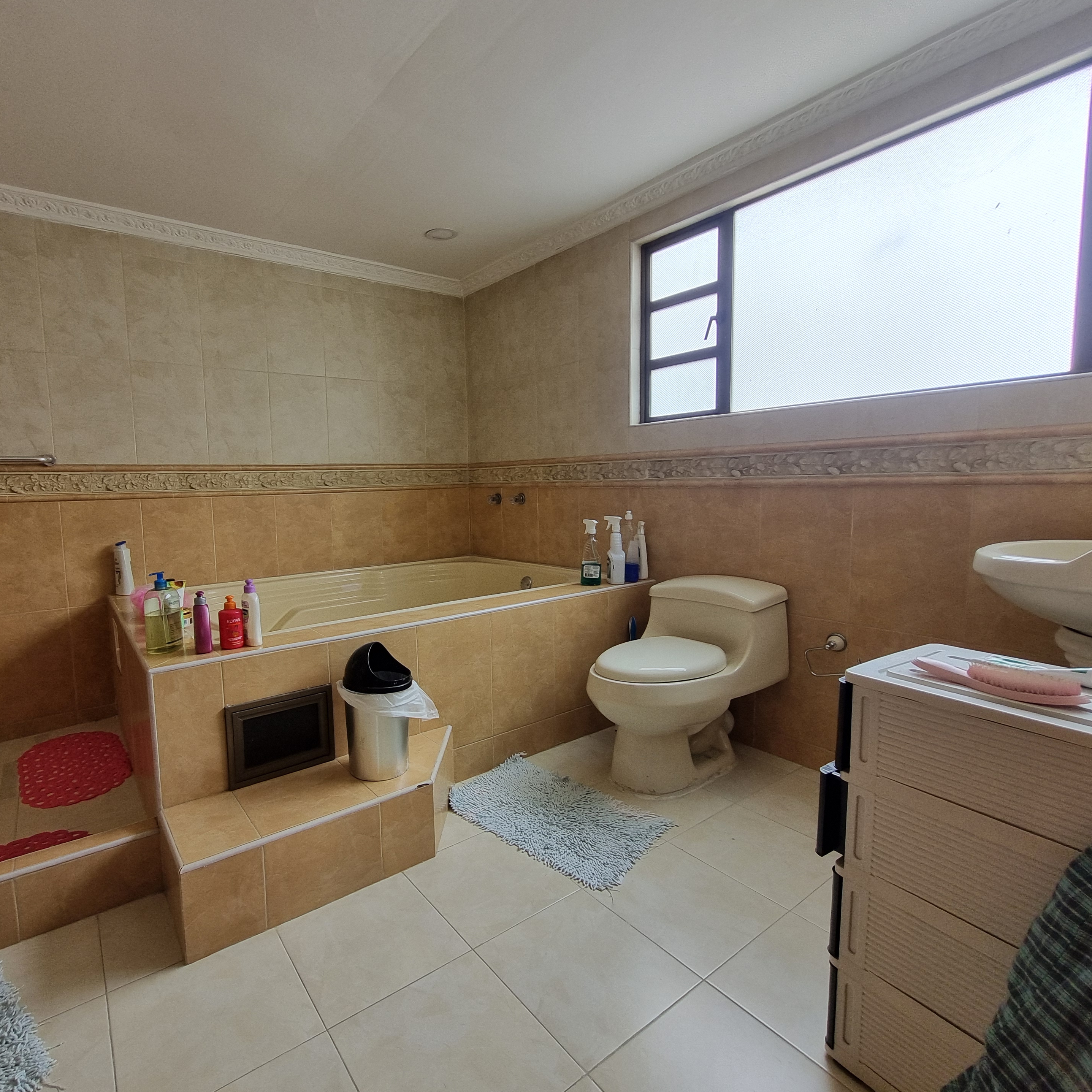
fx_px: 571
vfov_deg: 87.4
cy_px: 542
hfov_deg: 86.6
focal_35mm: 16
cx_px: 452
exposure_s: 1/126
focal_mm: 1.74
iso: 50
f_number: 2.2
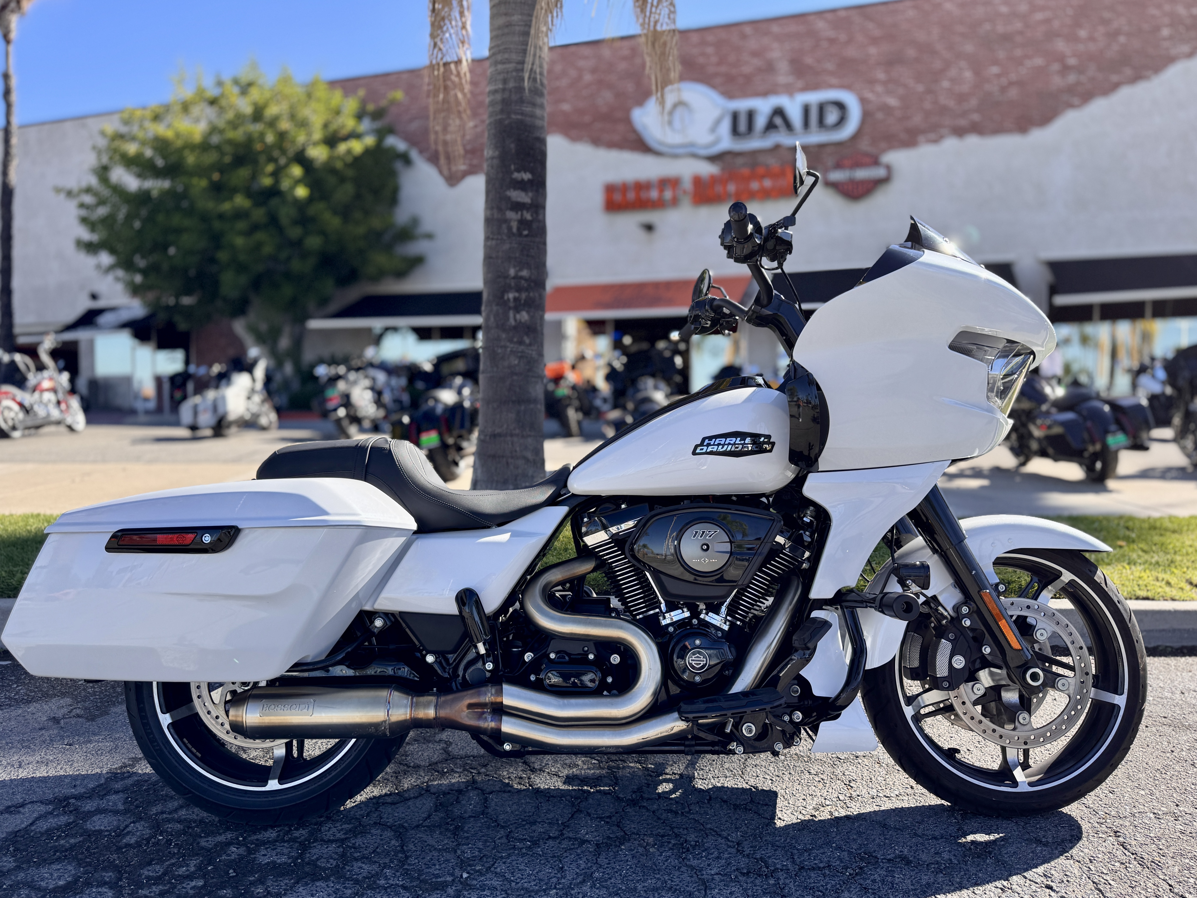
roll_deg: -0.3
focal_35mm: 24
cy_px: 449
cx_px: 598
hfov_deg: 71.6
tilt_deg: -2.3
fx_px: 830
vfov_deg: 56.8
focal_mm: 6.76
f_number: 1.78
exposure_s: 1/1560
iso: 80
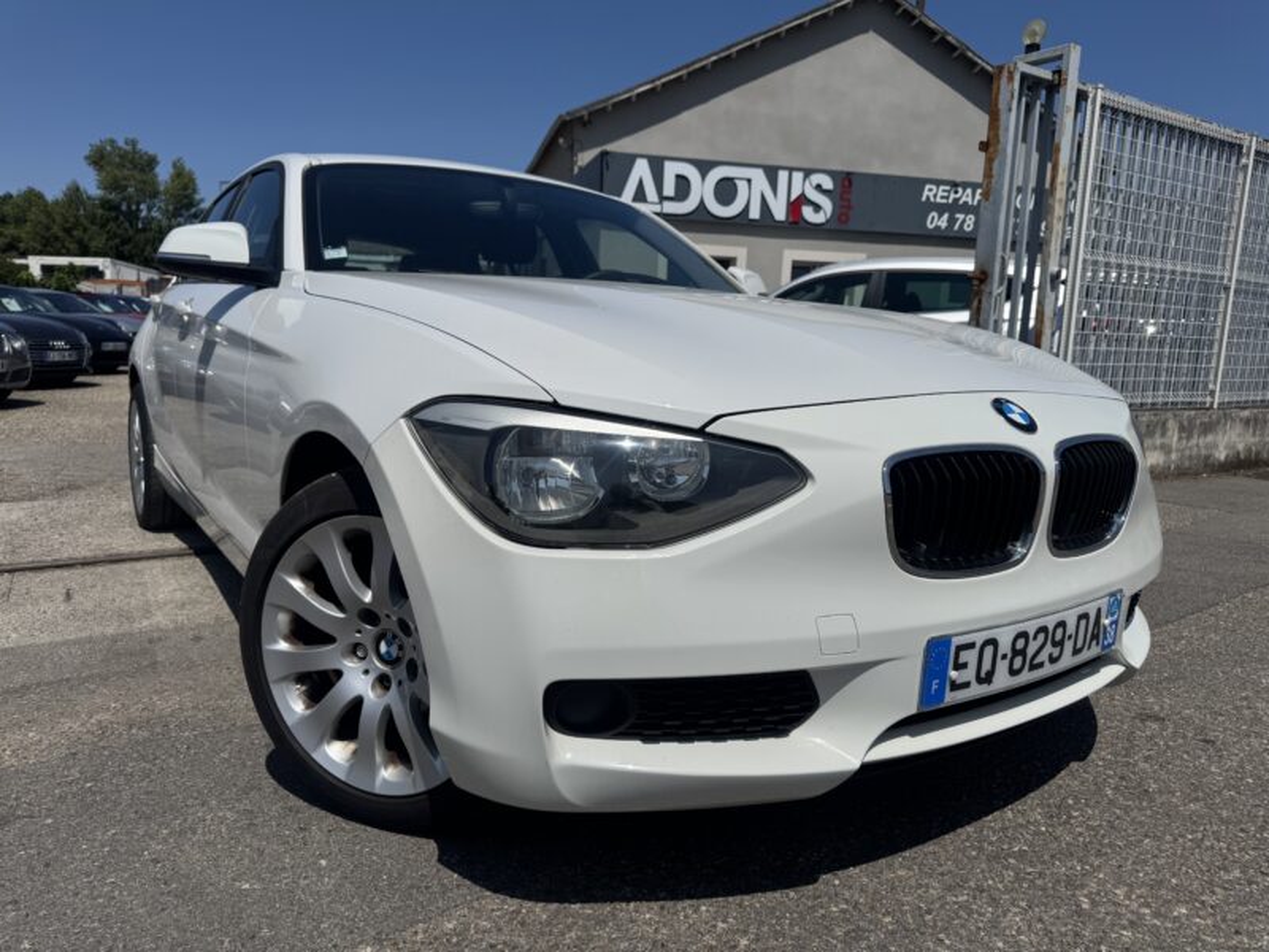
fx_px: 880
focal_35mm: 24
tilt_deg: -10.2
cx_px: 634
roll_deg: -2.4
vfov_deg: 56.8
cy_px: 476
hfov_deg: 71.6
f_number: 1.78
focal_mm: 6.76
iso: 64
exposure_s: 1/12346
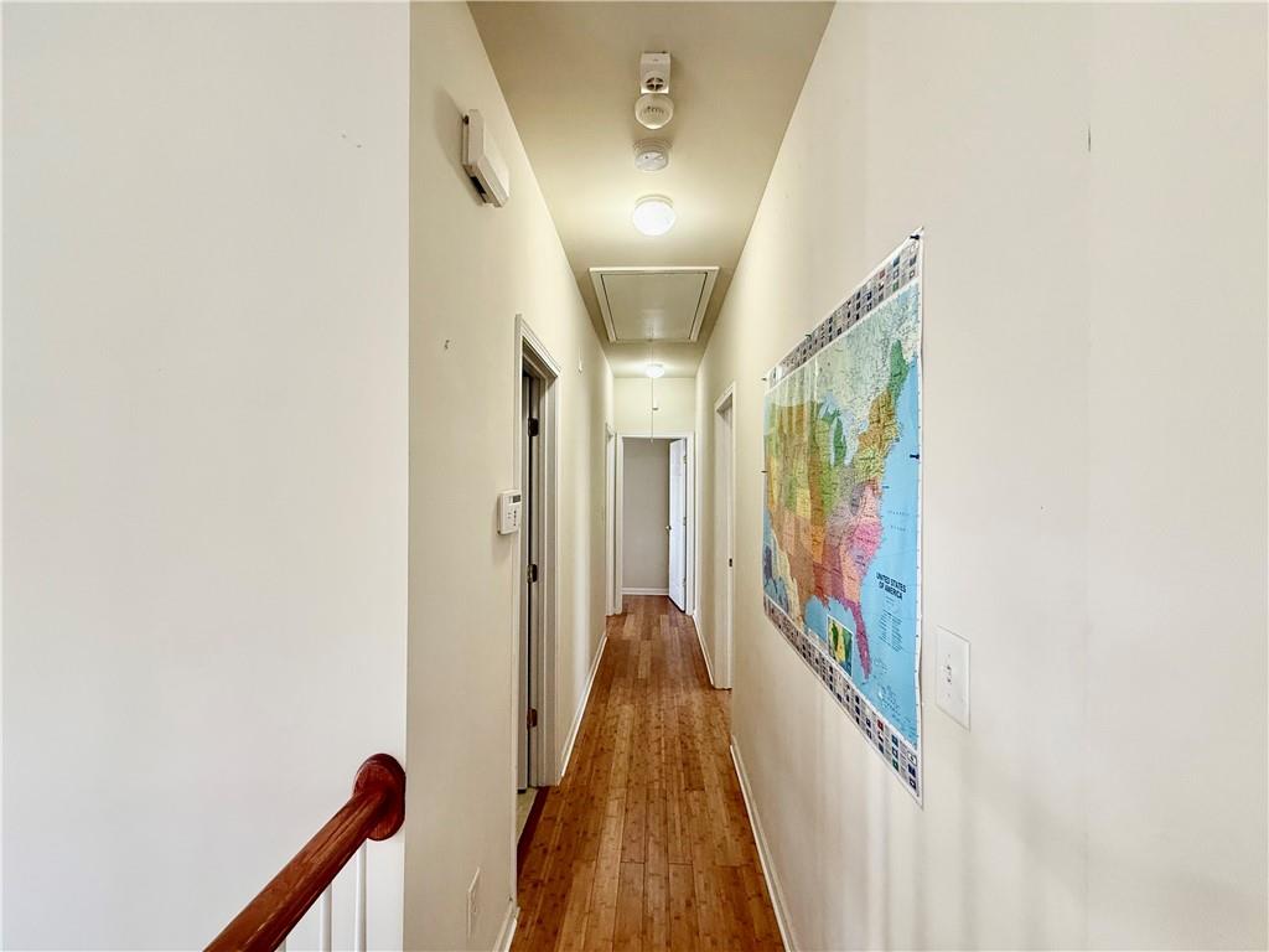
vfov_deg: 85.7
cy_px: 476
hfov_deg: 102.1
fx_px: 513
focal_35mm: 14
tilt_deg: +0.5
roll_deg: -0.3
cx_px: 634
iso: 400
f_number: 2.2
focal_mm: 2.22
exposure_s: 1/120
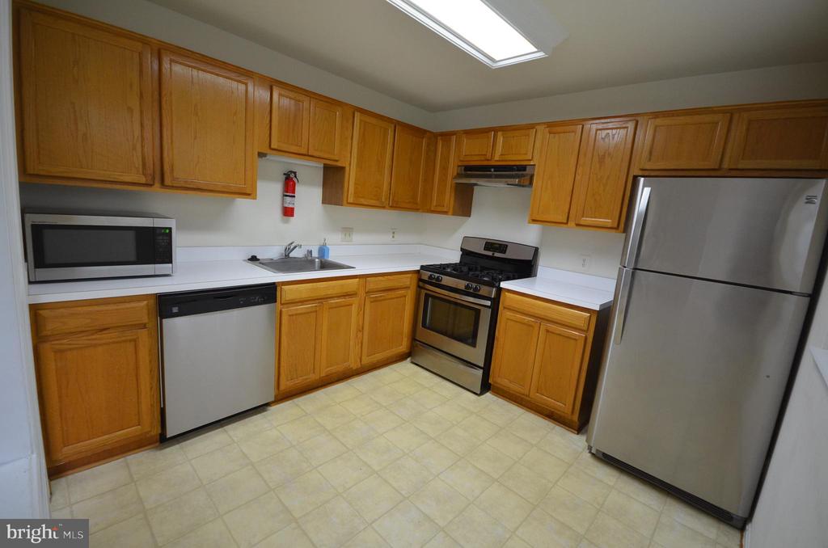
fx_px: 344
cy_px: 274
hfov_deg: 100.5
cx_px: 414
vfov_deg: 77.1
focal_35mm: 15
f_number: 4
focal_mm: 10
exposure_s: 1/50
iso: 800
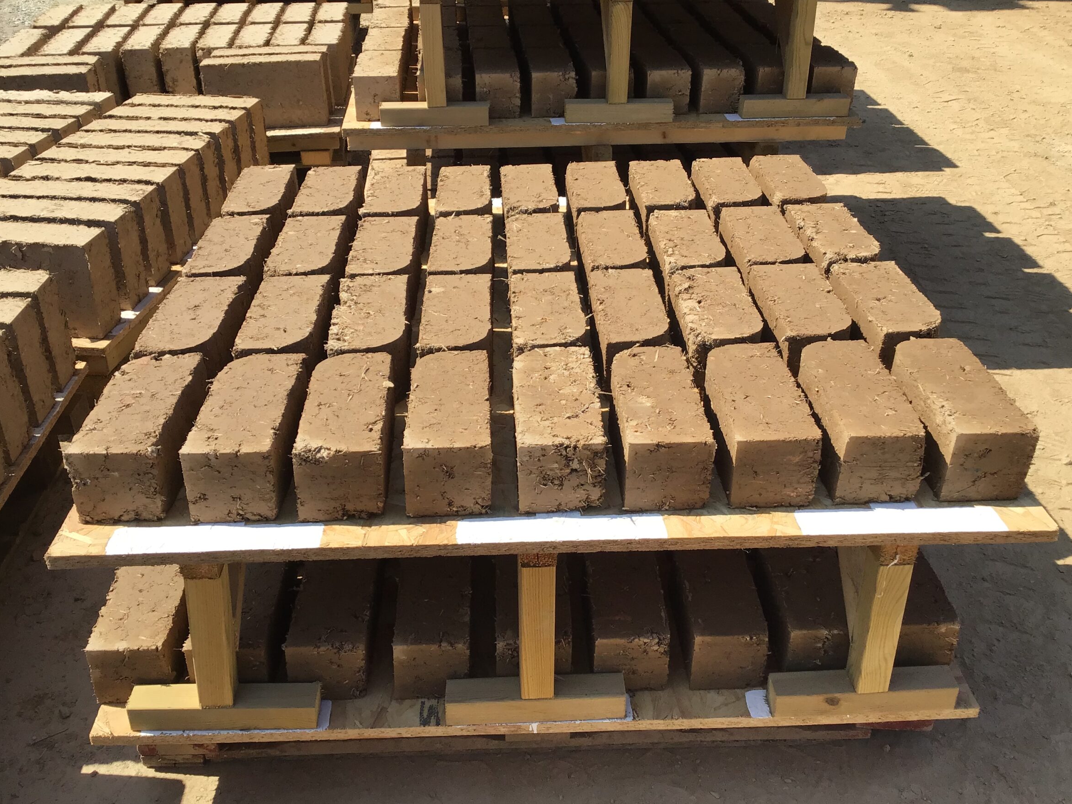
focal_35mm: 34
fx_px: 1053
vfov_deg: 41.8
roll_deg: -1.6
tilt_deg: -31.1
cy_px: 396
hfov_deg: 54.0
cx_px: 535
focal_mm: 3.3
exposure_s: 1/1072
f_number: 2.4
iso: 25
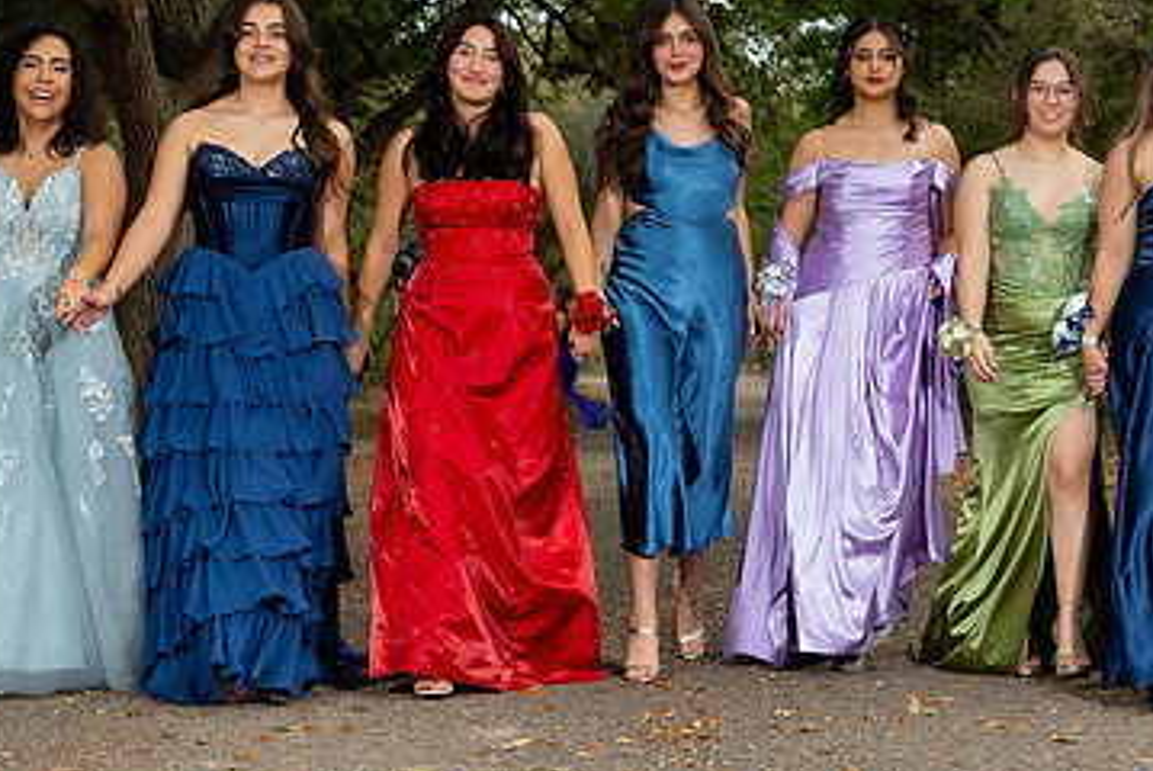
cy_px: 336
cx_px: 626
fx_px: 2692
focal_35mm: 84
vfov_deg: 16.3
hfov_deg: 24.2
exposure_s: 1/200
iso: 250
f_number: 3.2
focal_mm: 35
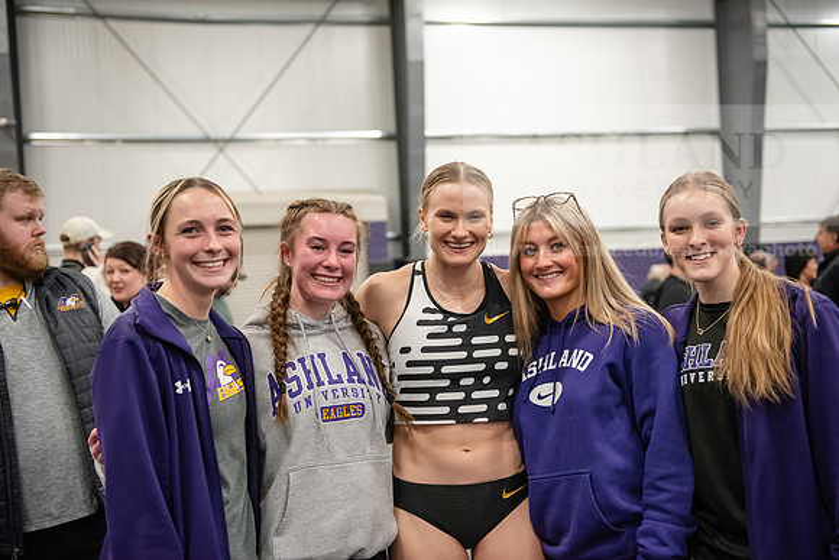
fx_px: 1049
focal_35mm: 45
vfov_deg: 29.9
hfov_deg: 43.6
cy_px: 280
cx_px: 420
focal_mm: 45
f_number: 3.2
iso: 5000
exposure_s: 1/320
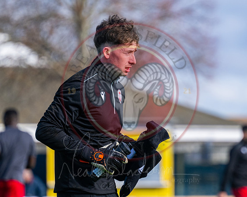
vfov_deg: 3.6
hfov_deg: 4.5
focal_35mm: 429
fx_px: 3132
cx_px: 168
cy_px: 83
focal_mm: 220
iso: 400
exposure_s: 1/2500
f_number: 4
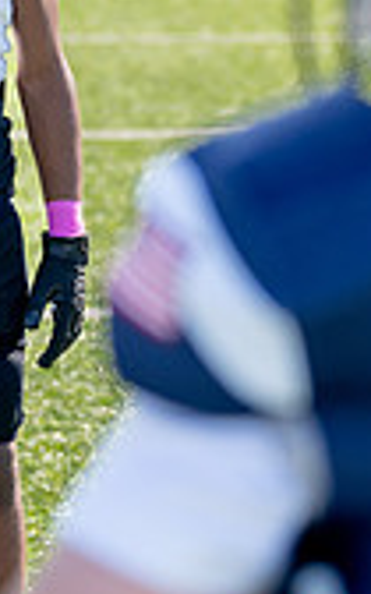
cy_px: -45
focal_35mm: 276
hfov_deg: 4.7
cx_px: -76
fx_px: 4465
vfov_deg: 7.6
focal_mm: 70
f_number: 2.8
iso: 250
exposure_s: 1/2000
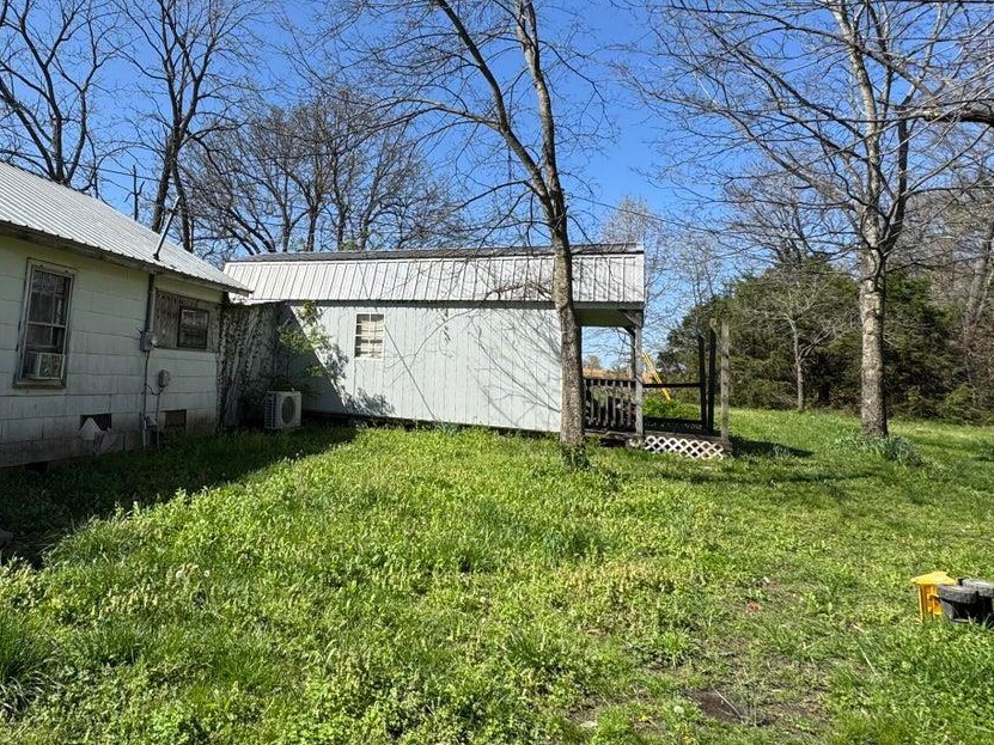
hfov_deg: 71.3
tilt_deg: +7.1
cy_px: 291
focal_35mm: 23
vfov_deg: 58.3
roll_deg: -4.4
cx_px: 315
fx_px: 660
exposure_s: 1/1567
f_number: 2.2
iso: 50
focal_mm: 2.22
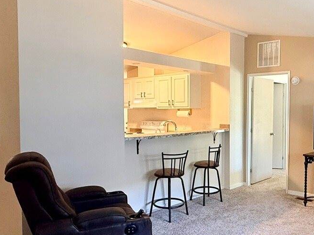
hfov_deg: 52.5
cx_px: 218
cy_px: 122
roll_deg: -0.7
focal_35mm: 34
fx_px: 308
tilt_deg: -2.2
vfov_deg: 41.8
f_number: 2.2
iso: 400
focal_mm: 2.22
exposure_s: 1/60
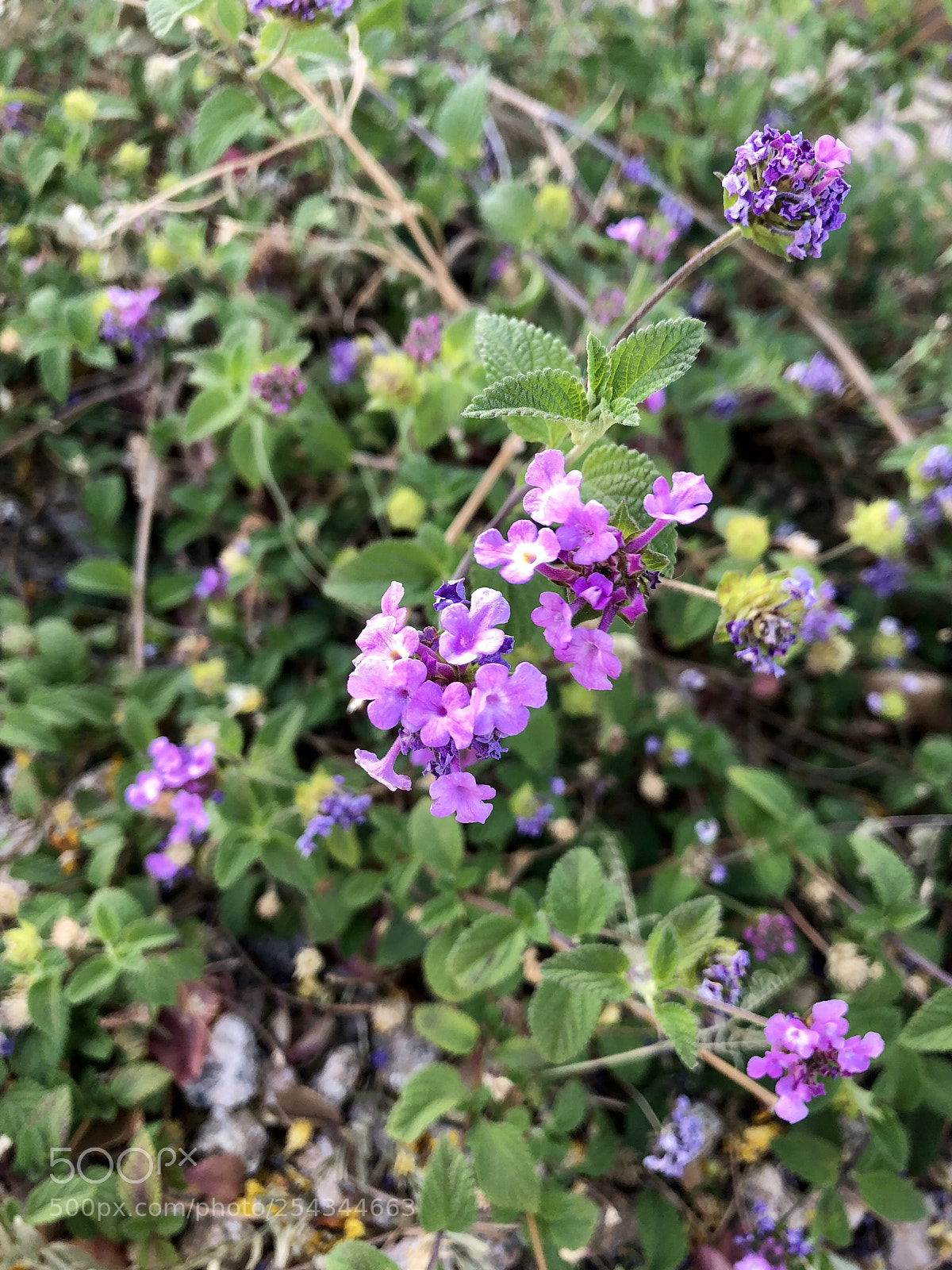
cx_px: 476
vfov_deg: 63.4
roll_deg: -23.1
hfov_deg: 49.7
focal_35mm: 28
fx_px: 1027
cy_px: 635
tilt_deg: -32.7
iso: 40
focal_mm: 3.99
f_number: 1.8
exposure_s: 1/120
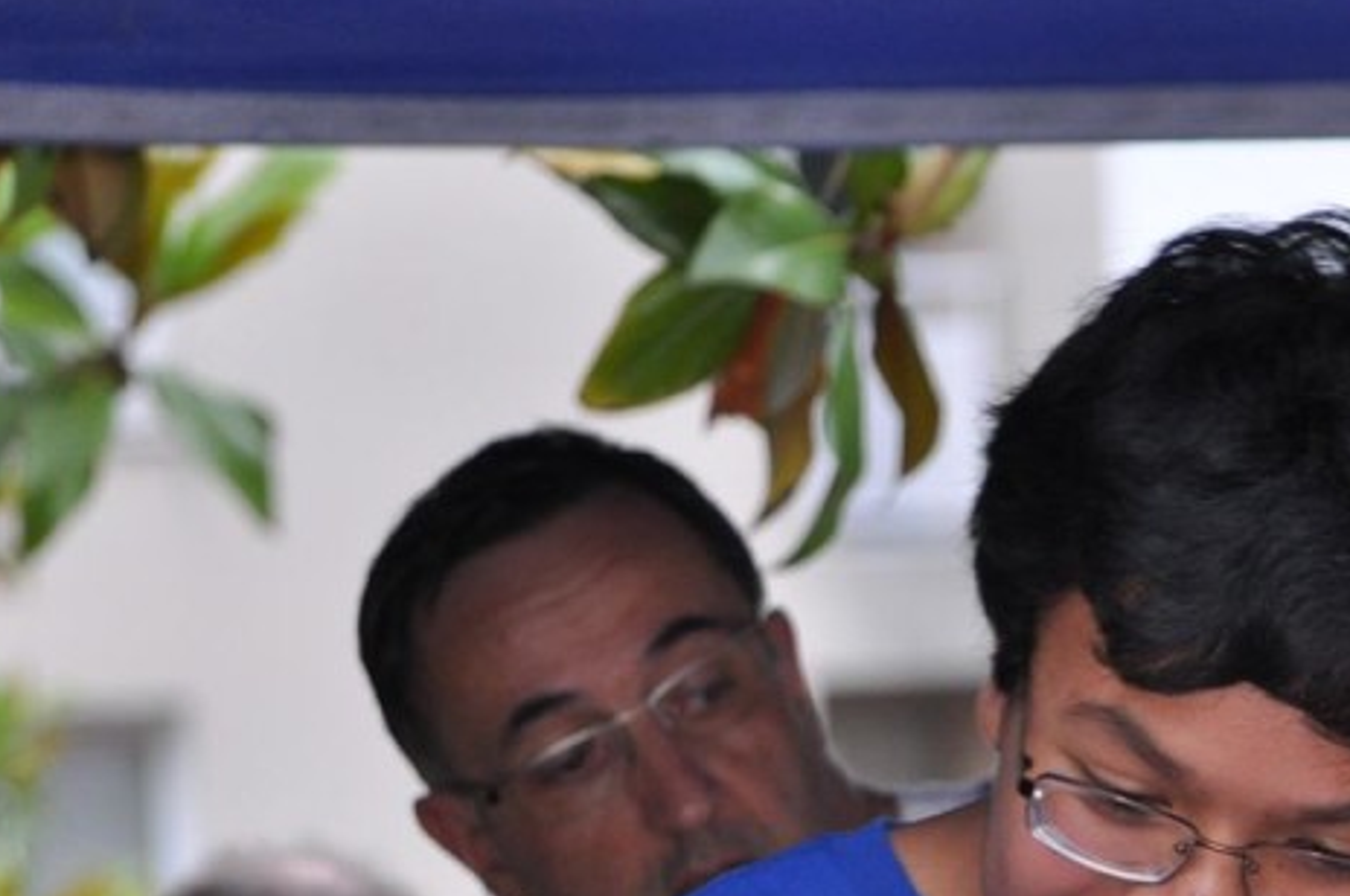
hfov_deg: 3.8
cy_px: 919
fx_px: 20450
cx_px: 986
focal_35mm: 546
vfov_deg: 2.5
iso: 800
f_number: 6
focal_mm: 165
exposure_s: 1/60
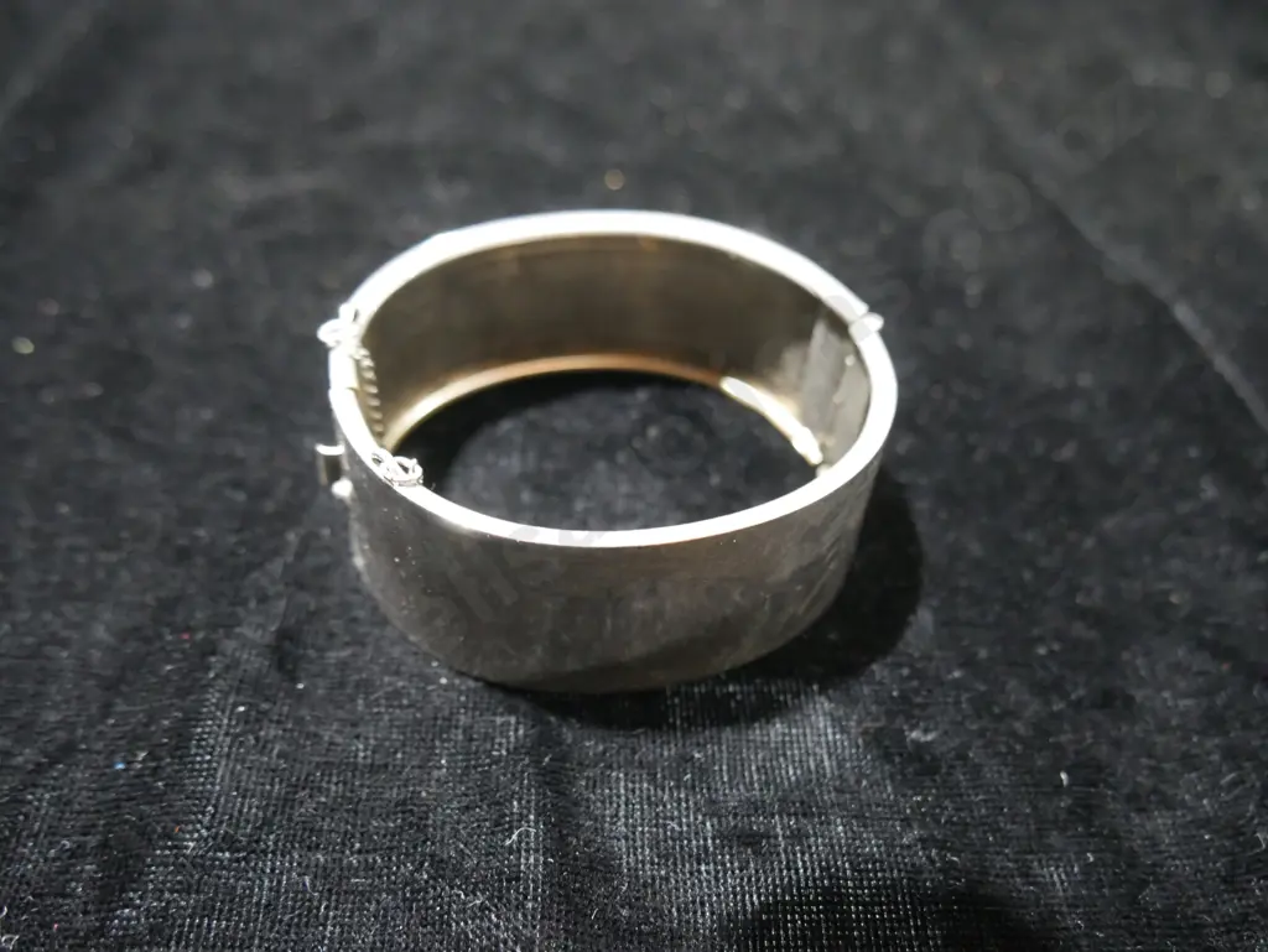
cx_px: 634
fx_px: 1026
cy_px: 476
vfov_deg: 49.8
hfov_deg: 63.4
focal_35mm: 28
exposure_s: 1/40
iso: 3200
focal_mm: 14
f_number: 3.5
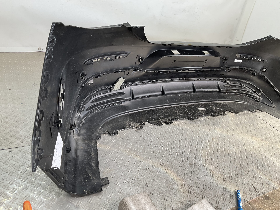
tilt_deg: -30.3
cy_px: 105
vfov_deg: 48.2
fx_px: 235
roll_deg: -15.4
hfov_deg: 61.7
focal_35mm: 29
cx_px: 140
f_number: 1.8
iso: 16
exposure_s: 1/100
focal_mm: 3
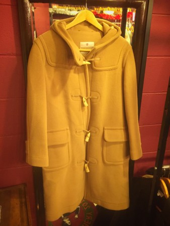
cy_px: 113
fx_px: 190
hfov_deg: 48.3
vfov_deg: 61.6
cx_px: 85
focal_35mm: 29
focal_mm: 4.15
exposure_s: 1/30
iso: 250
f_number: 2.2
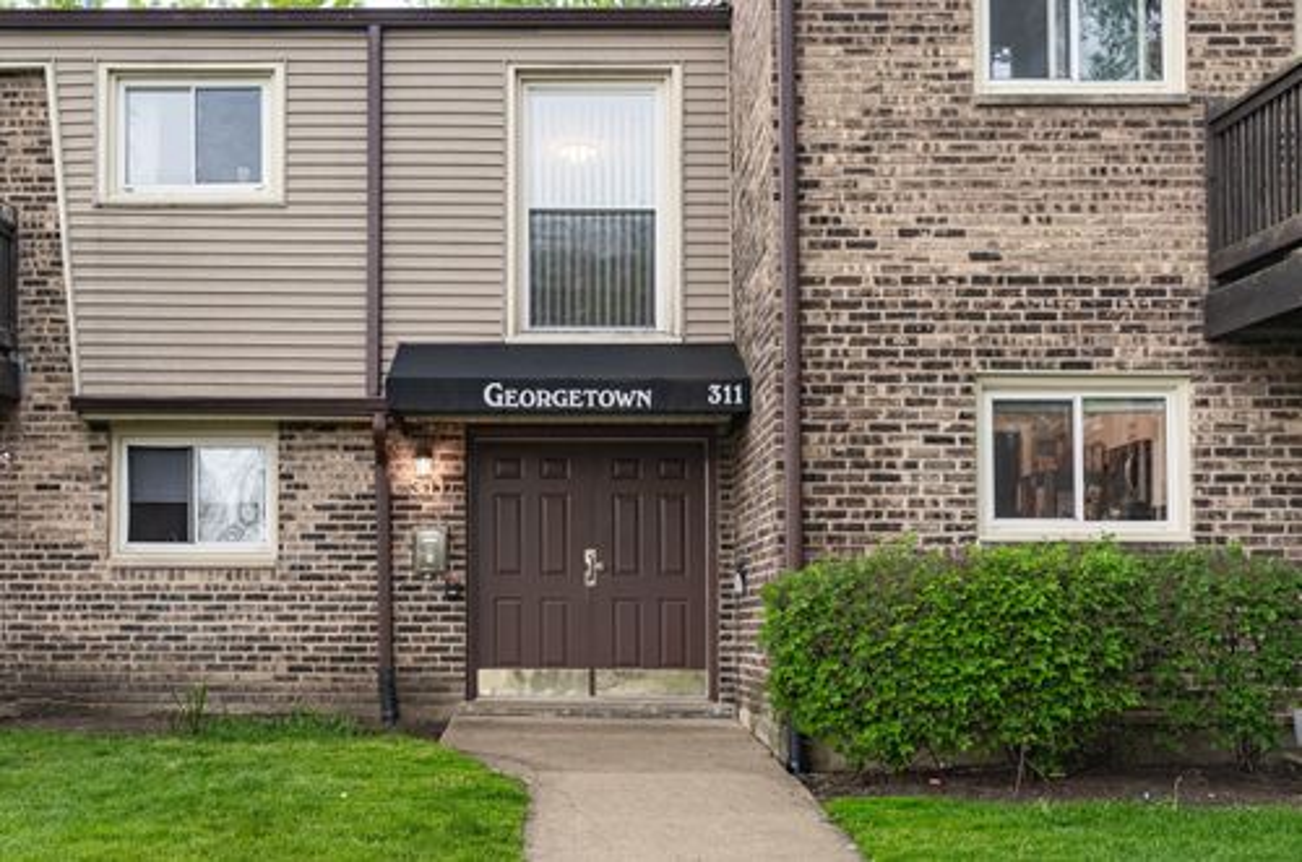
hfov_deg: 43.6
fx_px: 1629
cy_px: 431
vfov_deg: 29.6
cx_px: 651
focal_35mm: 45
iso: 400
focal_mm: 30.1
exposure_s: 1/320
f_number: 4
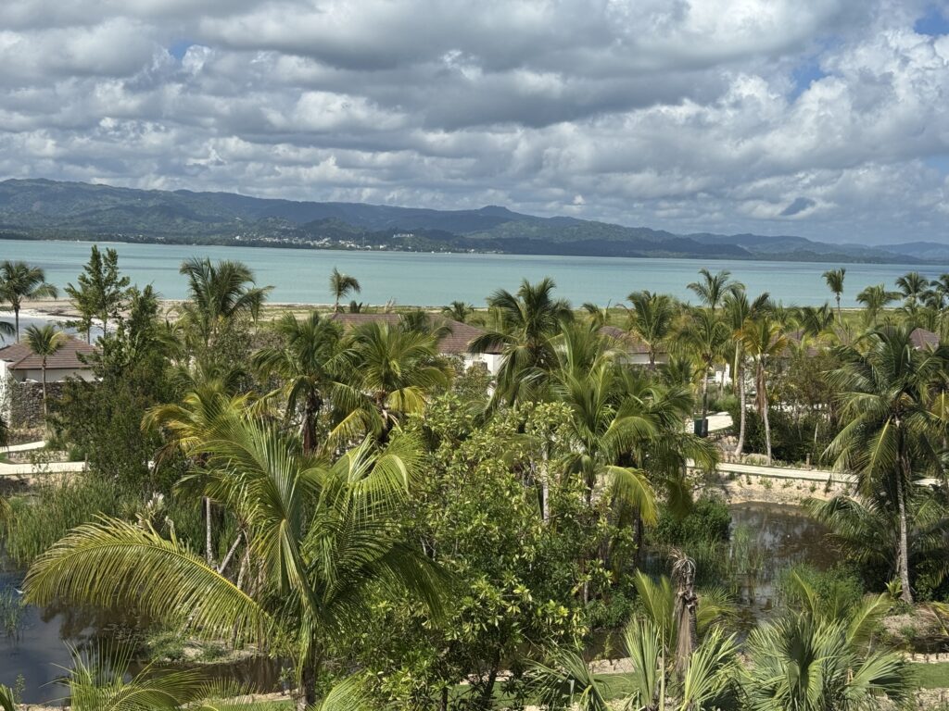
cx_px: 474
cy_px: 356
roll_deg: -2.0
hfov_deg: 39.7
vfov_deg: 30.3
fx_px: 1316
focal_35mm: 48
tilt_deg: -4.6
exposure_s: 1/7092
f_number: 1.78
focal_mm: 6.76
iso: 64
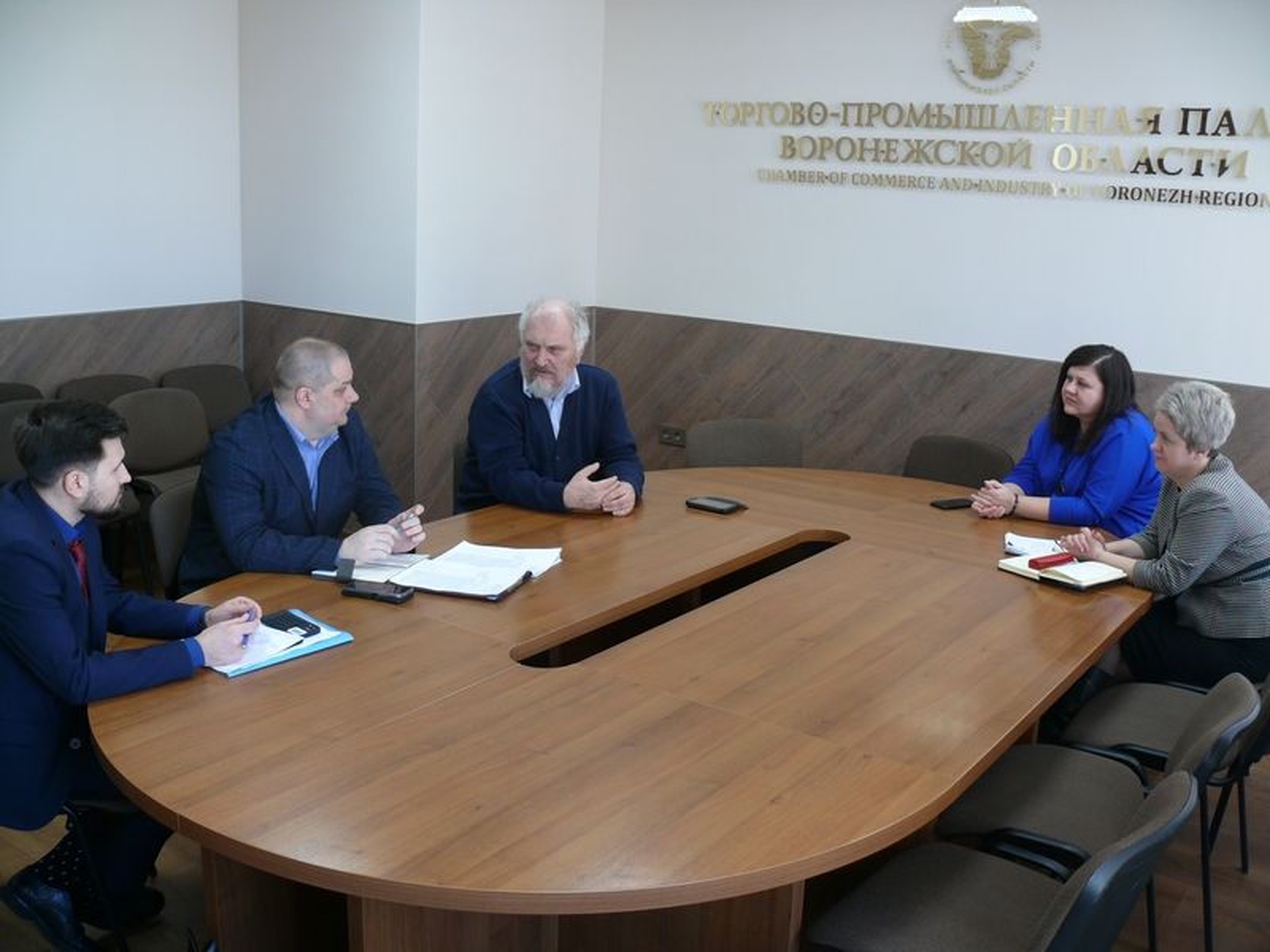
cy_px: 476
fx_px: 1284
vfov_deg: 40.7
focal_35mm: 35
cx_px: 635
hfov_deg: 52.6
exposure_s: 1/30
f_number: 2.8
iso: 100
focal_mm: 7.4
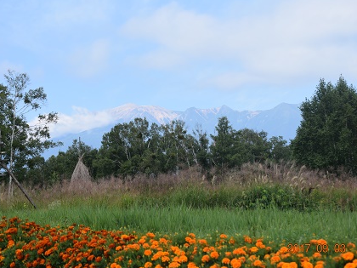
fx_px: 934
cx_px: 180
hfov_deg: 21.6
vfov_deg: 16.3
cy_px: 133
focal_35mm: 91
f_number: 8
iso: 100
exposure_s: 1/200
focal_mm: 55
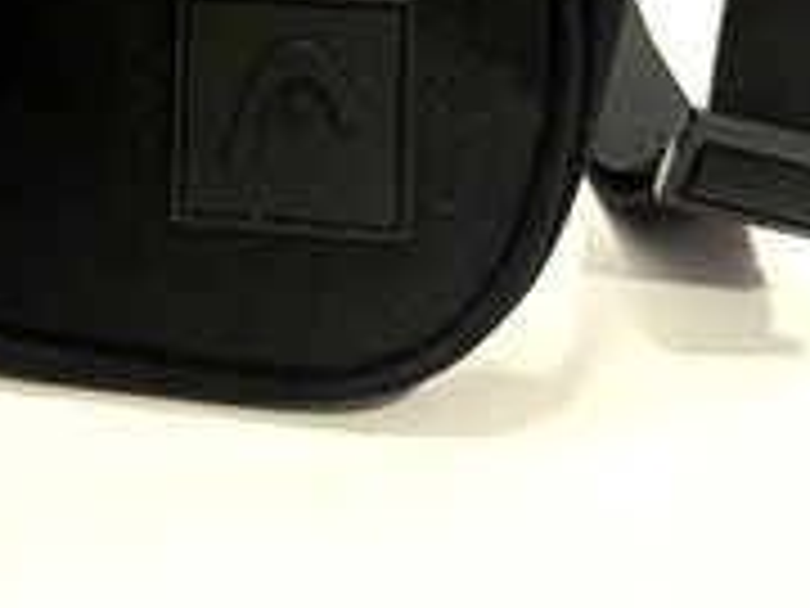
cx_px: 130
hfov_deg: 24.8
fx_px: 1802
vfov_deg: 16.1
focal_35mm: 77
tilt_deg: -6.0
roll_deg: +3.8
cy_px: -489
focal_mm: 5.96
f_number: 1.6
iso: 320
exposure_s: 1/50
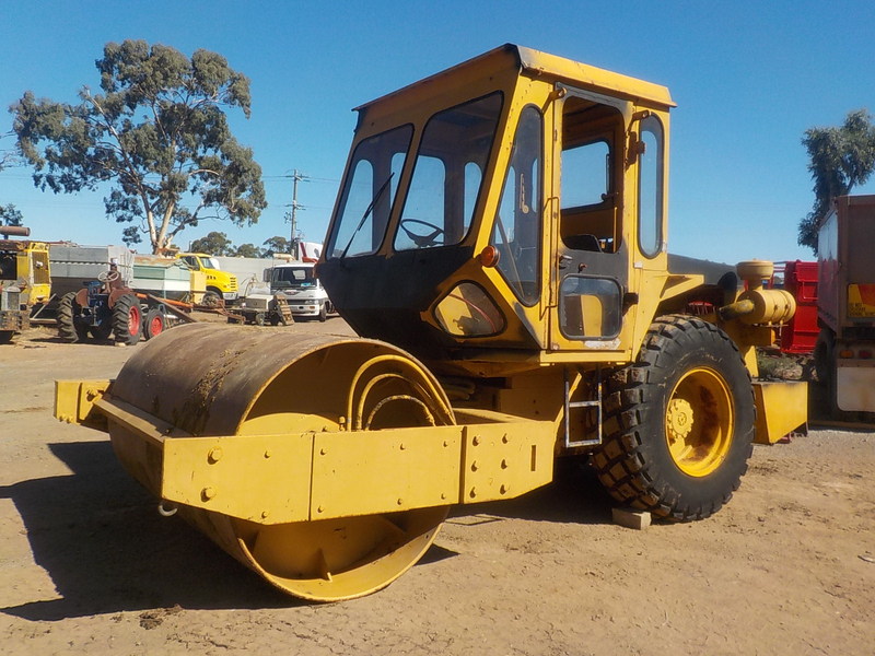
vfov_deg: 46.8
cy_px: 328
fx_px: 758
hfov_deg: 60.0
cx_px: 438
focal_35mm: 30
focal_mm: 4.1
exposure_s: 1/1250
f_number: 3.3
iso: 125
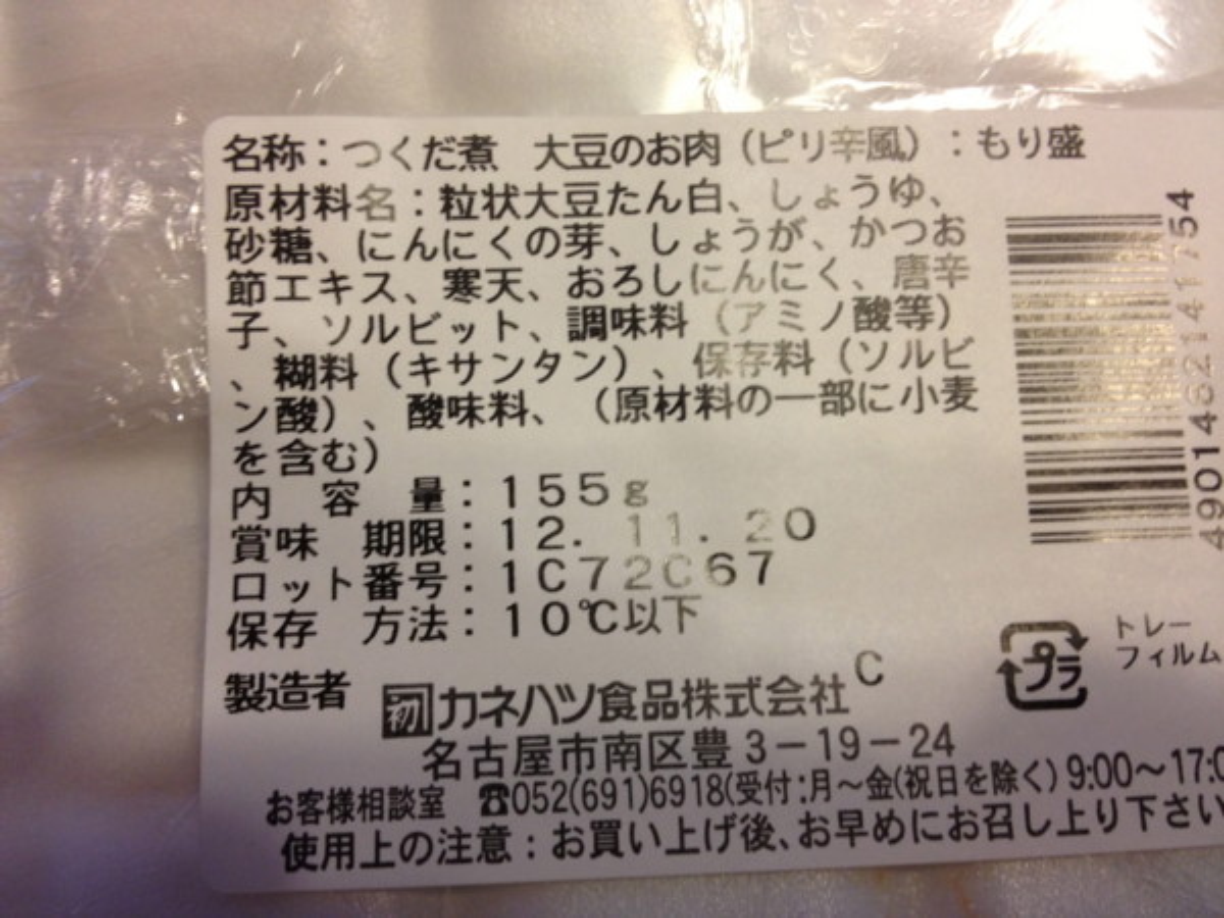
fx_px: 1238
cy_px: 459
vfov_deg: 40.7
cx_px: 612
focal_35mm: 35
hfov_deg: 52.6
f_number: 2.4
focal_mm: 4.28
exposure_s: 1/20
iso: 100
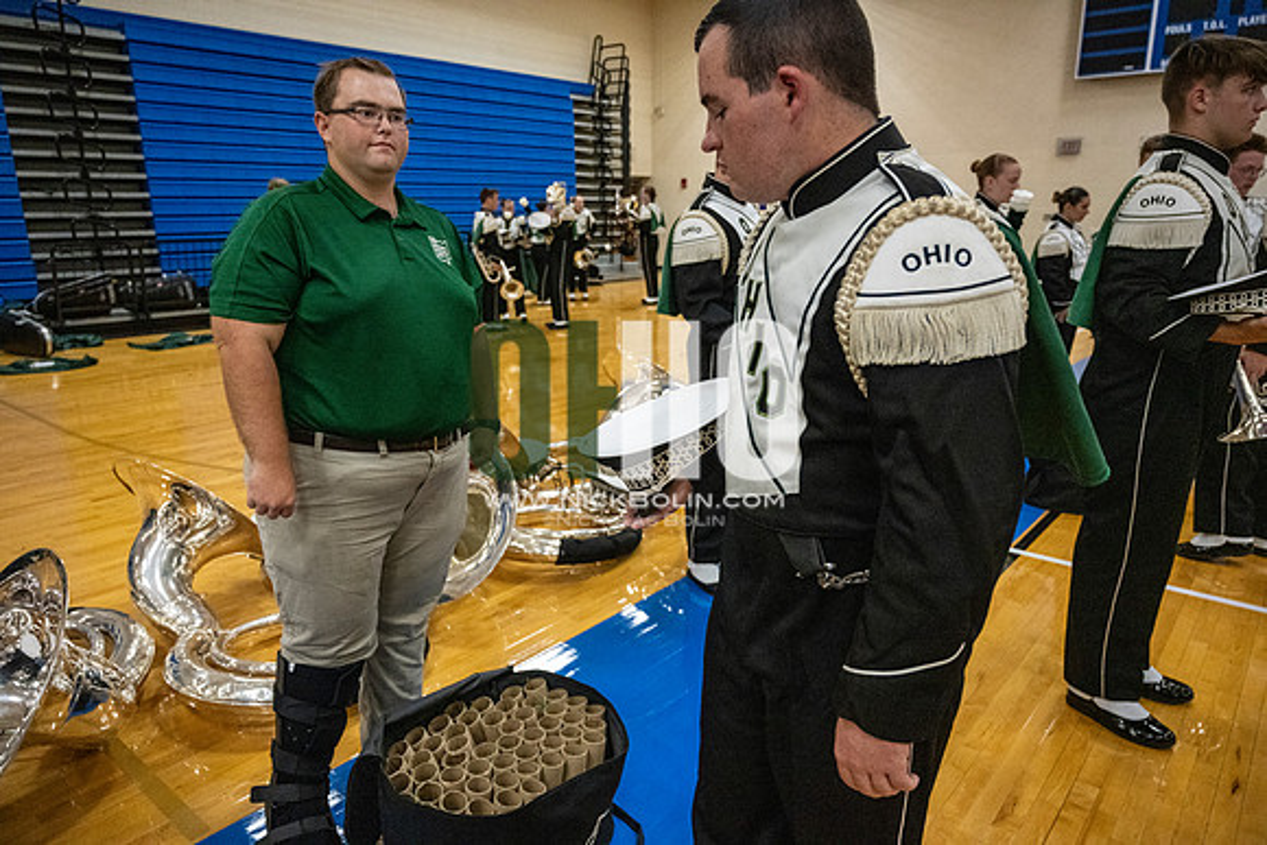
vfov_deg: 53.2
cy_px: 422
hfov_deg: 73.7
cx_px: 634
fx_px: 845
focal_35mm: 24
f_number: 4
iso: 8000
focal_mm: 24
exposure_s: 1/800
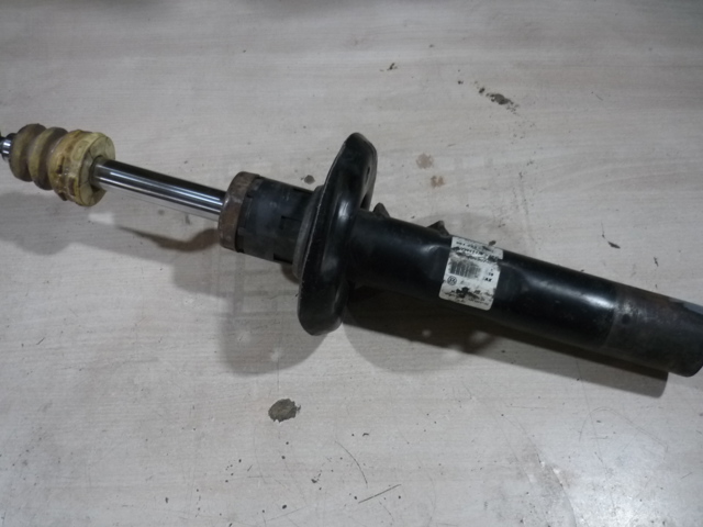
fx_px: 670
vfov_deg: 42.9
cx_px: 352
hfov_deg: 55.4
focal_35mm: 33
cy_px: 264
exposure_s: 1/30
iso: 250
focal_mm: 5.5
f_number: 2.8
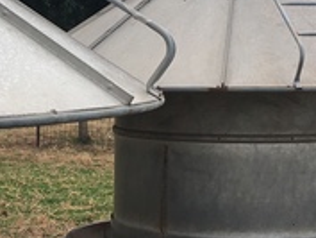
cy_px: 226
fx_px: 987
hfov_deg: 17.6
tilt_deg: -7.7
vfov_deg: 13.6
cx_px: -25
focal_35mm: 108
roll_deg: -4.2
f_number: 2.2
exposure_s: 1/657
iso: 25
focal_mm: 4.15
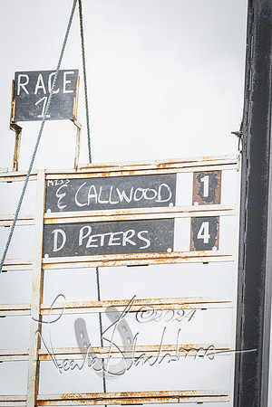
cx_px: 136
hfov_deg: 4.6
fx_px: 3400
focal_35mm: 300
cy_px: 204
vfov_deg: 6.9
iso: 200
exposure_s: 1/640
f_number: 5
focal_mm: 200
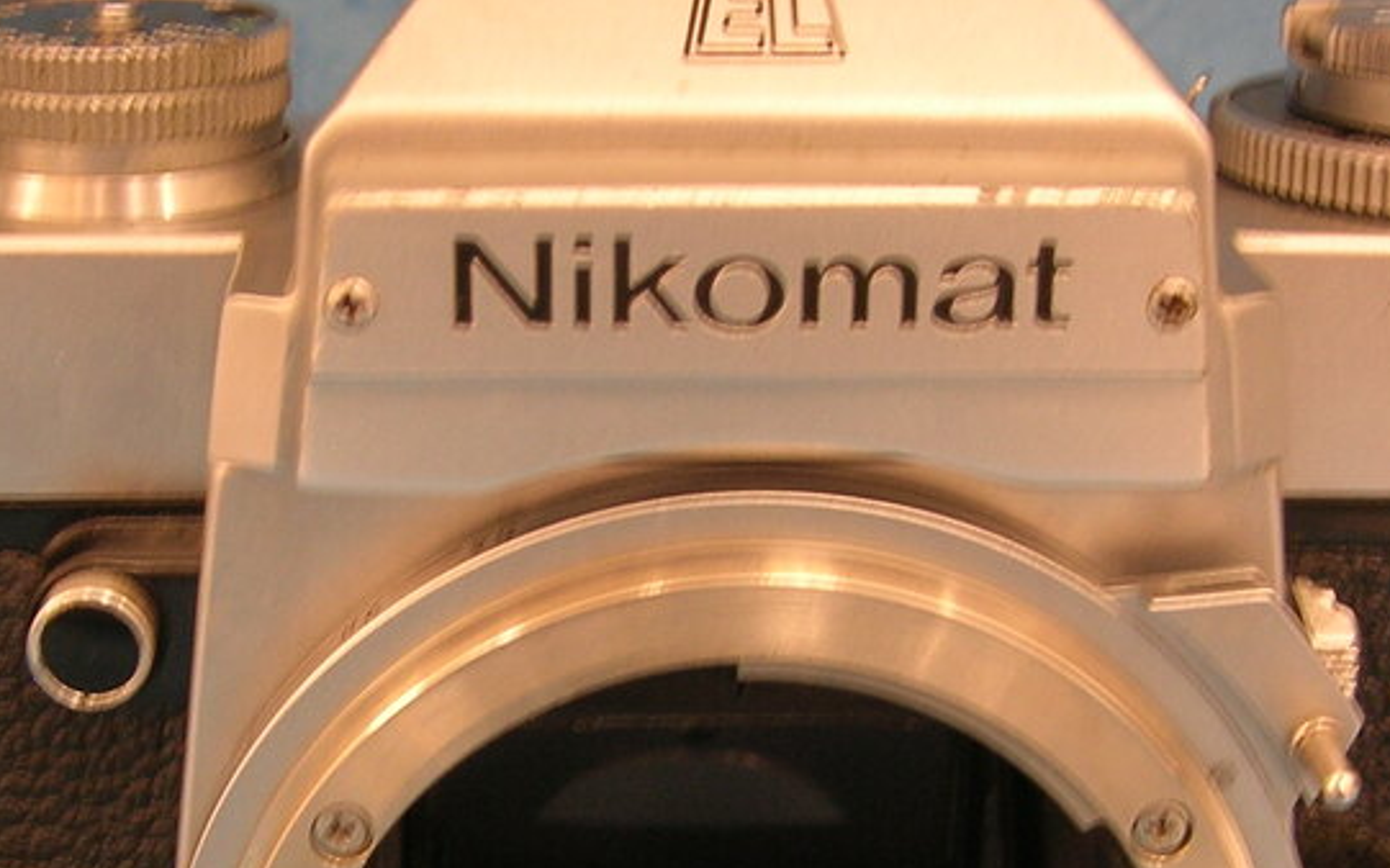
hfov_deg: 25.8
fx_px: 3030
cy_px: 722
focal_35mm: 80
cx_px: 545
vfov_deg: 16.2
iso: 50
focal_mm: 5.7
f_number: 2.9
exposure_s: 1/7.5
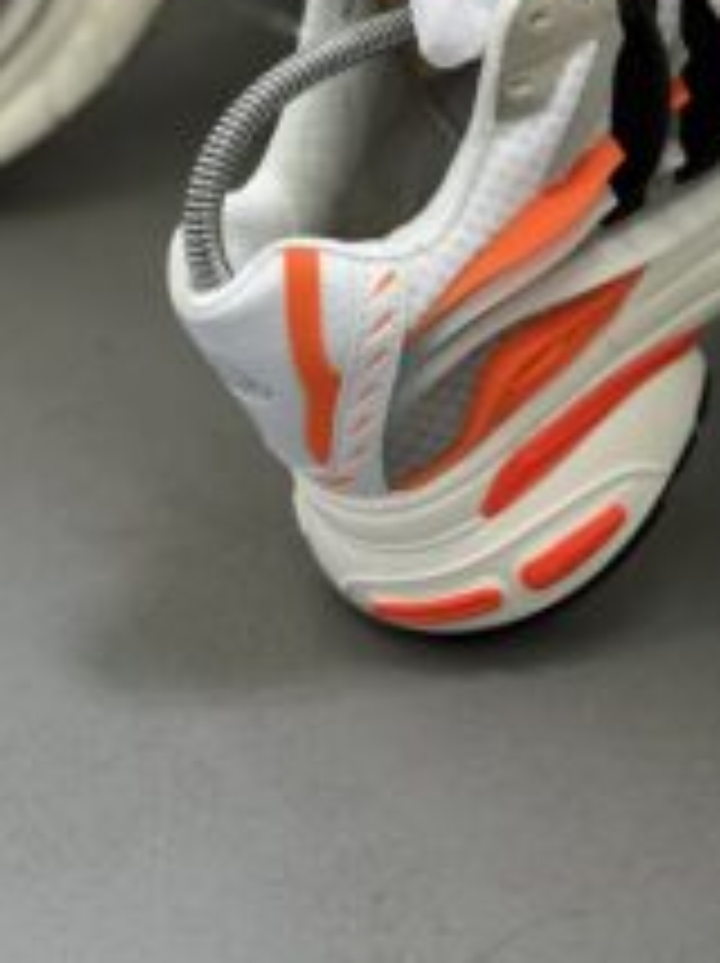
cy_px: 40
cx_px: 364
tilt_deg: -20.3
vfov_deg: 19.8
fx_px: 2695
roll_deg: +2.2
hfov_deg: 15.2
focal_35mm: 97
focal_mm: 6.76
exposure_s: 1/40
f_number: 1.78
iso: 250
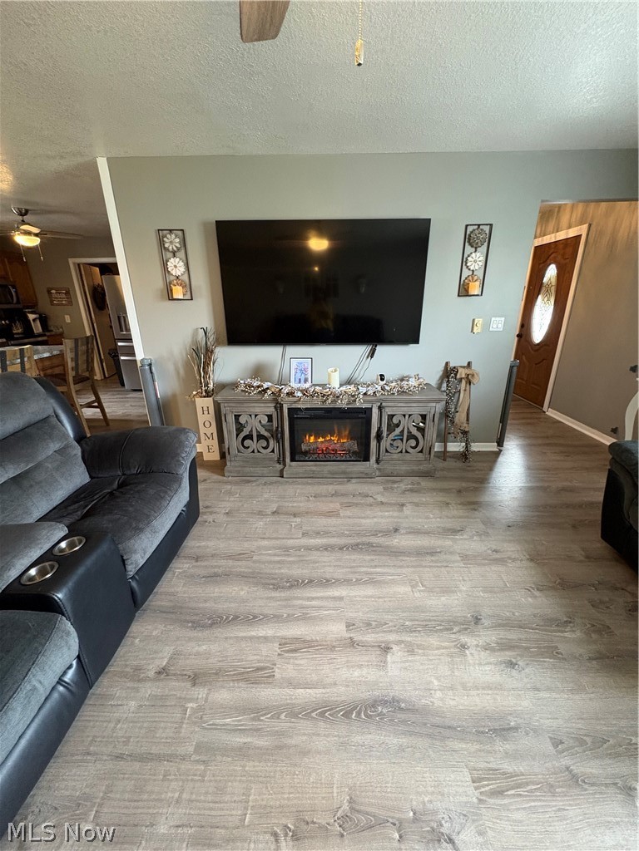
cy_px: 426
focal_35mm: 14
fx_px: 345
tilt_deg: -18.7
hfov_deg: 85.7
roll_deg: +1.4
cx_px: 320
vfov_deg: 102.1
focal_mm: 2.22
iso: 500
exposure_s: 1/60
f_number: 2.2
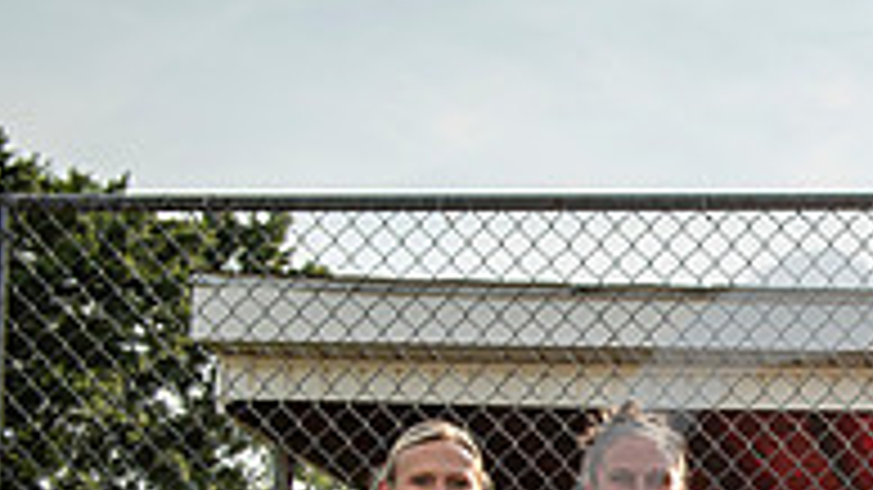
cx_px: 1271
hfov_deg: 17.6
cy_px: 650
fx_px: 2546
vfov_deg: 10.7
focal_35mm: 110
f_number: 7.1
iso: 250
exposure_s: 1/500
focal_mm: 35
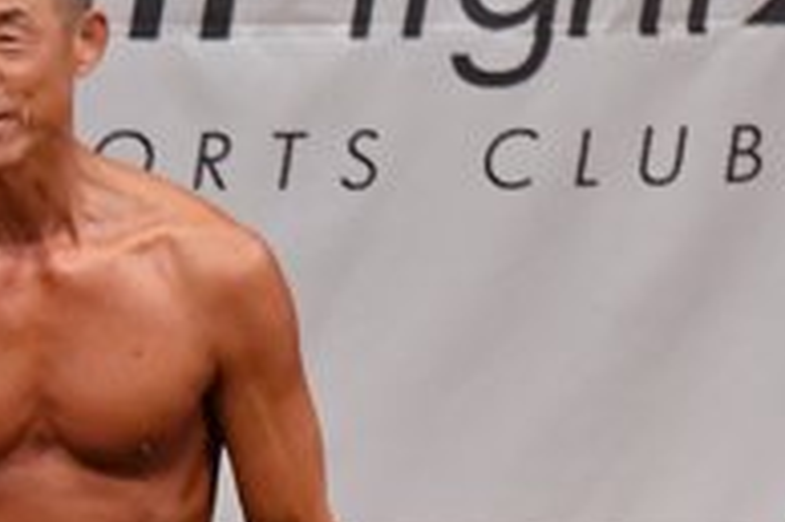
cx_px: 637
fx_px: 22157
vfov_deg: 1.3
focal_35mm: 1017
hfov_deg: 2.0
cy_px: 749
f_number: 5.6
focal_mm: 170
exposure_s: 1/400
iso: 5600
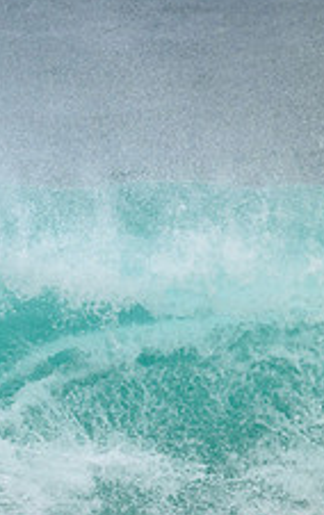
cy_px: 389
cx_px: -294
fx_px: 29402
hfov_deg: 0.6
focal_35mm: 2089
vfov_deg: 1.0
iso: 1100
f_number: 11
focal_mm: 800
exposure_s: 1/2000
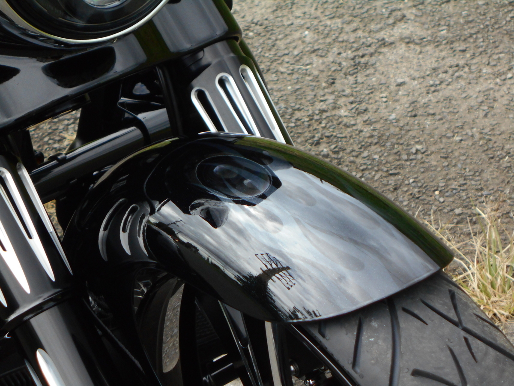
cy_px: 193
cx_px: 257
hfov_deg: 17.4
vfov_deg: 13.1
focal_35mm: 113
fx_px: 1678
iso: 200
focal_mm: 20.1
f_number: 6
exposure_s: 1/250
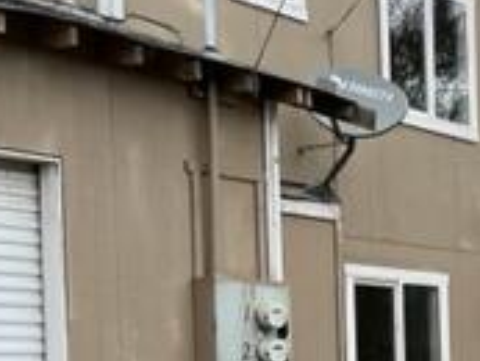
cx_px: 805
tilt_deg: -2.6
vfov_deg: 15.0
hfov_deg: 17.4
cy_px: 408
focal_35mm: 96
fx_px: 1332
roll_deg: +1.7
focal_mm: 5.1
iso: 50
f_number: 1.6
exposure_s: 1/661
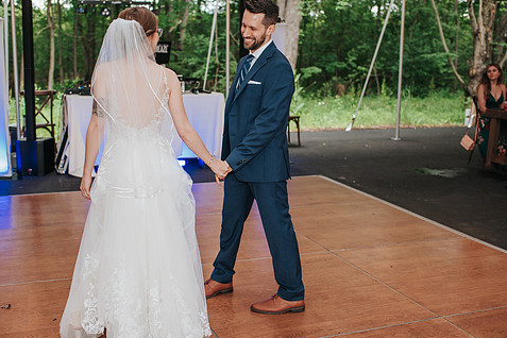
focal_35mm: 45
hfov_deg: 43.5
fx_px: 634
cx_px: 223
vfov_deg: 29.9
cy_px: 175
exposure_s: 1/125
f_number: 2.8
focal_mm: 35
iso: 400
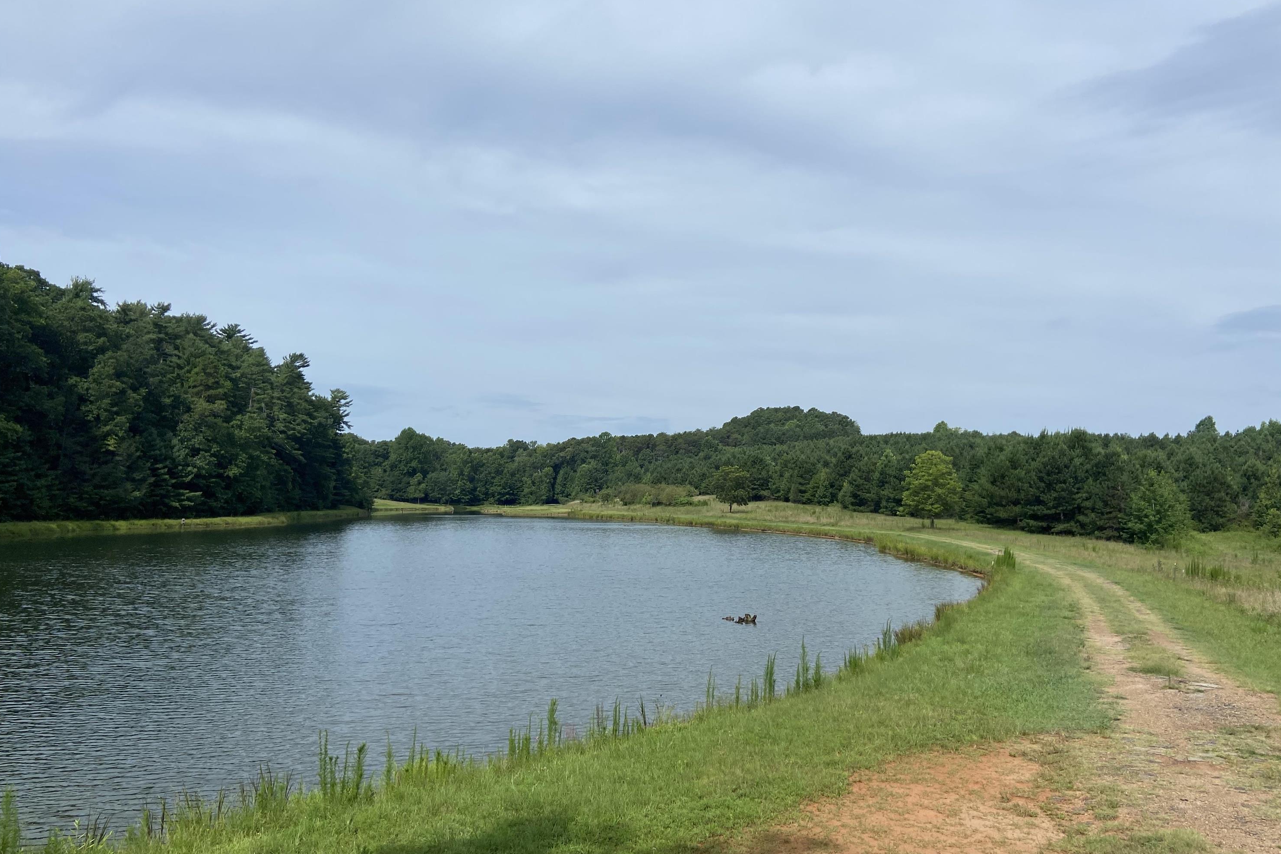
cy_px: 412
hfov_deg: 65.5
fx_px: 996
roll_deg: -0.4
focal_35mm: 28
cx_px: 643
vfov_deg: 46.4
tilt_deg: +4.7
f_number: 1.8
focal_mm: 4.25
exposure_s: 1/4808
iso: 32
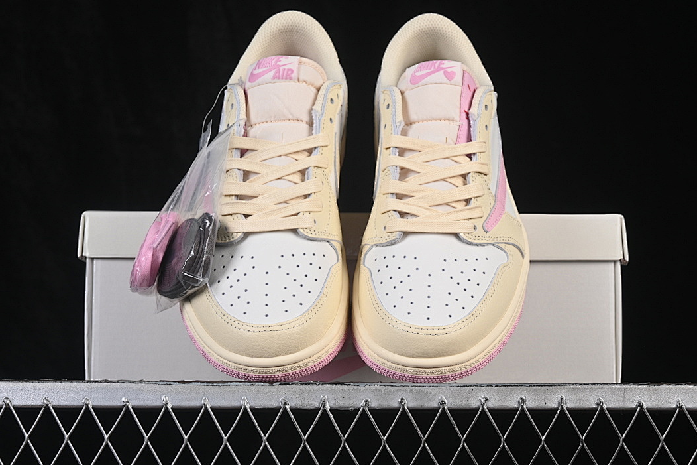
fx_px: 1490
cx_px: 357
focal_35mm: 77
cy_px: 233
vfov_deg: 17.7
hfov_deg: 26.3
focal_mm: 50
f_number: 8
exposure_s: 1/80
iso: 160
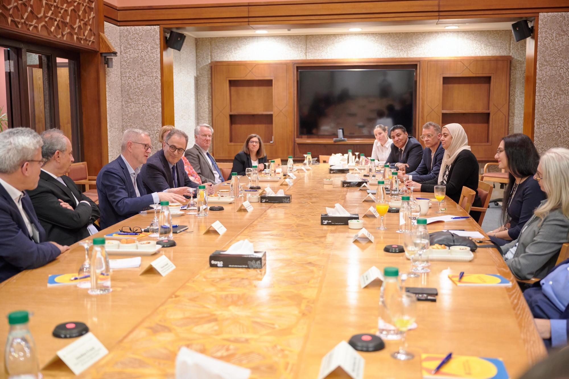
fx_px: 616
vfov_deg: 34.2
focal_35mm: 39
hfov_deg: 49.6
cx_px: 284
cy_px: 190
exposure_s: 1/100
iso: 2000
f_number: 2.8
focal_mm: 39
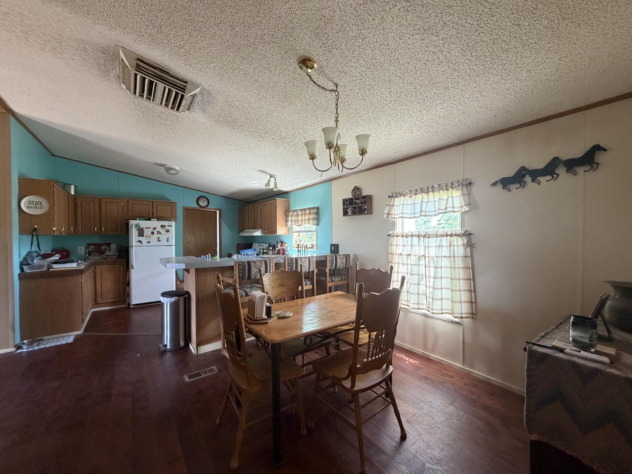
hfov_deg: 102.1
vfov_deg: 85.7
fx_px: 256
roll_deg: +0.2
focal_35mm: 14
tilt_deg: -1.3
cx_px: 316
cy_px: 237
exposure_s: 1/62
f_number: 2.2
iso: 320
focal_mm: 2.22
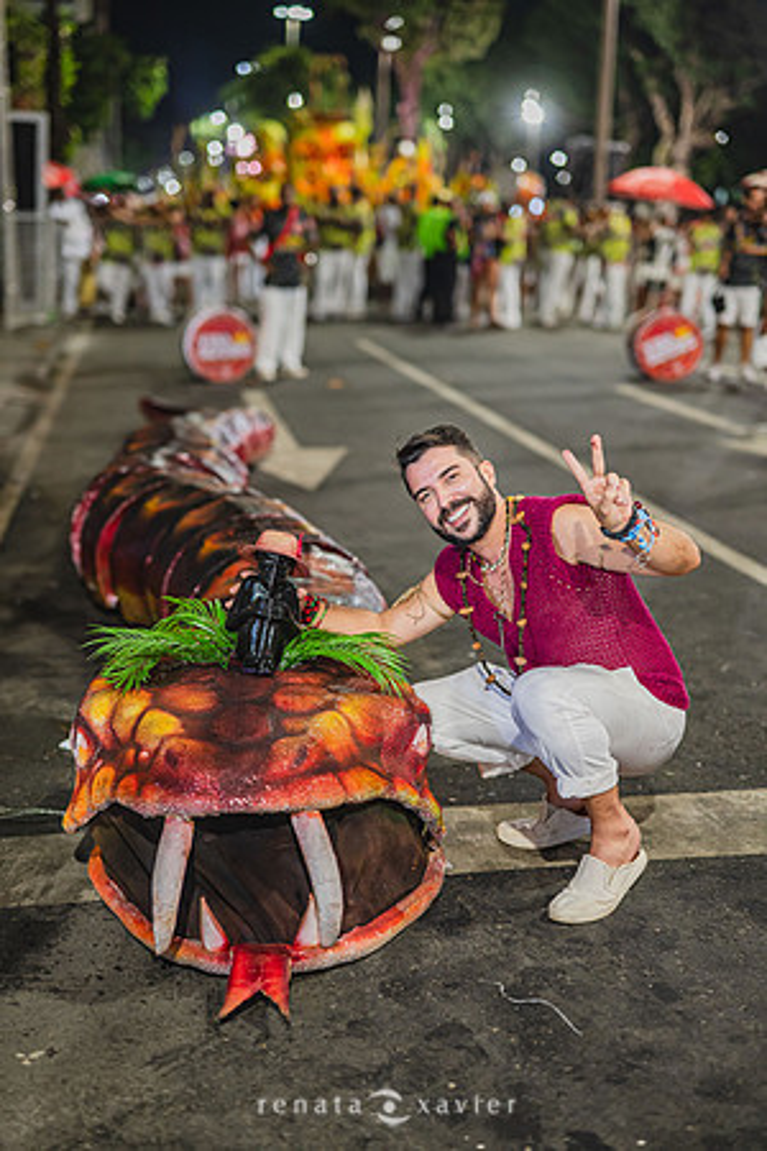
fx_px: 1598
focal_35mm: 50
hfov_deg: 27.0
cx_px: 384
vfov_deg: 39.6
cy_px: 576
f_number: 1.6
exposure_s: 1/400
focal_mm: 50
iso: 1600
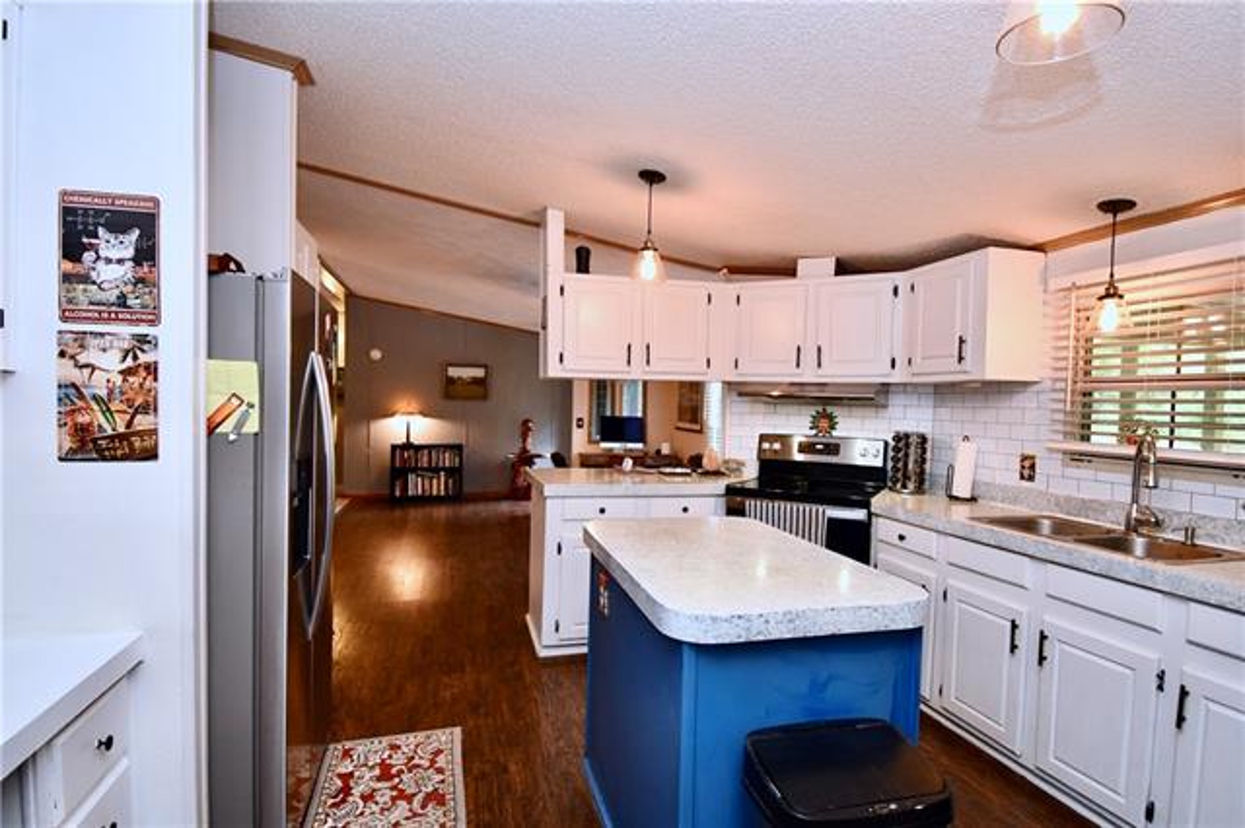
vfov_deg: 70.4
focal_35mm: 17
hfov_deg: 93.3
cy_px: 414
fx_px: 588
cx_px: 622
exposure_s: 1/60
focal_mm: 11.5
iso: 1400
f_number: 4.8
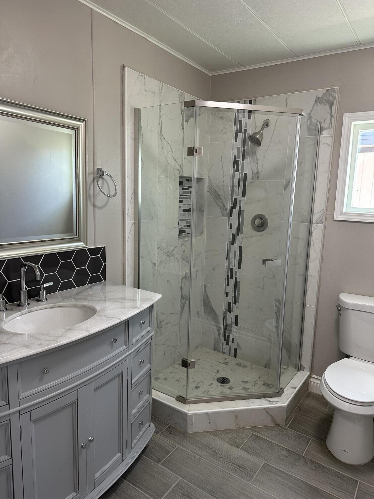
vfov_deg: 71.6
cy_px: 250
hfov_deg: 56.8
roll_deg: -2.8
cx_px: 187
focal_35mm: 24
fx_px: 346
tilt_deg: -8.6
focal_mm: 6.86
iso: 160
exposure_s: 1/120
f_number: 1.78
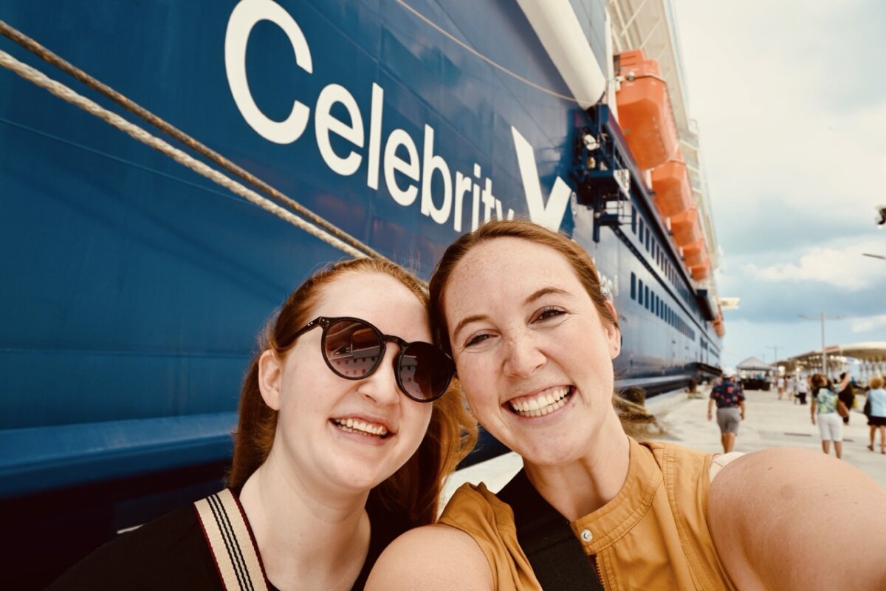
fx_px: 591
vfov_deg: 53.1
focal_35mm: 24
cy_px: 296
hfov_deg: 73.7
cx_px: 443
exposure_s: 1/320
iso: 100
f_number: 6.3
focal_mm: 16
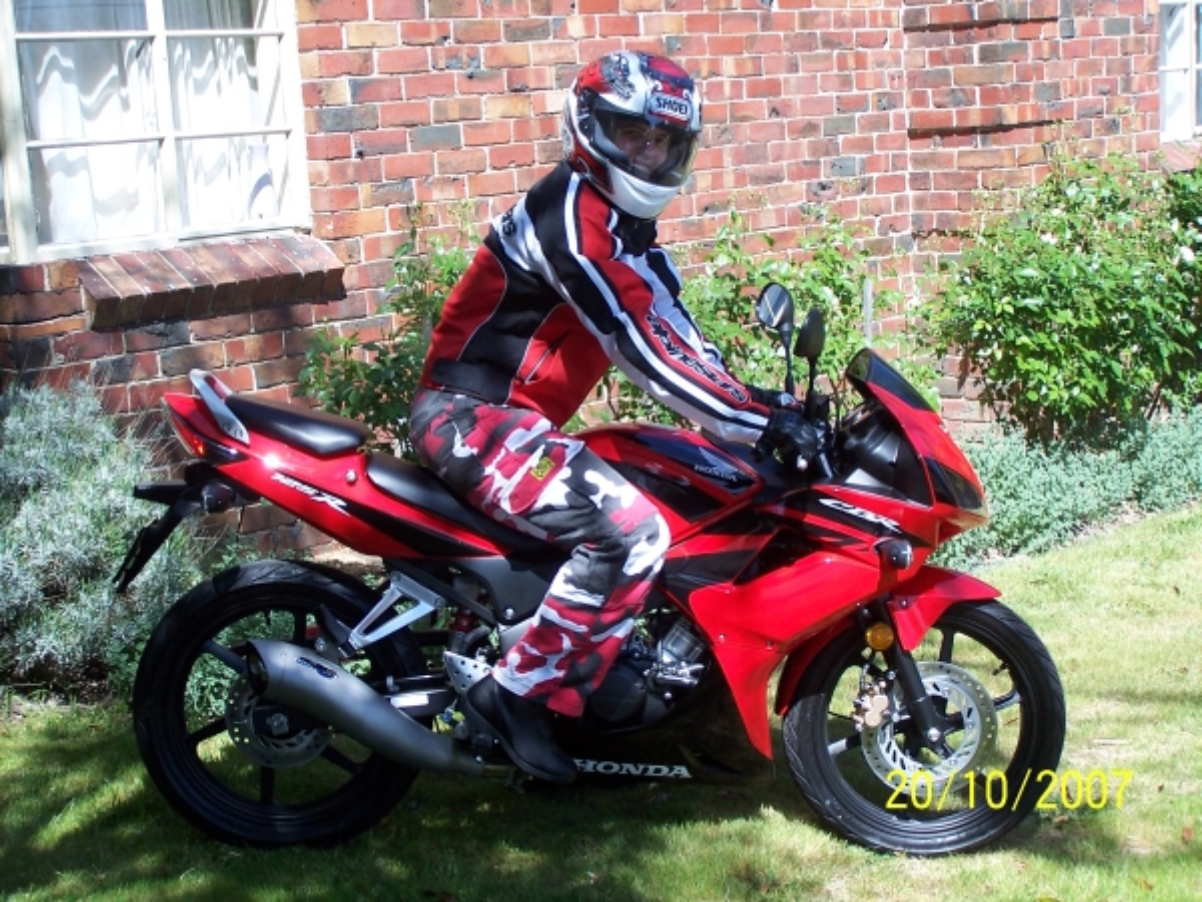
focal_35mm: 64
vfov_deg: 22.9
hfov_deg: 30.3
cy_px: 451
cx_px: 601
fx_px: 2222
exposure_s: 1/350
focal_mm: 10.7
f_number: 3.2
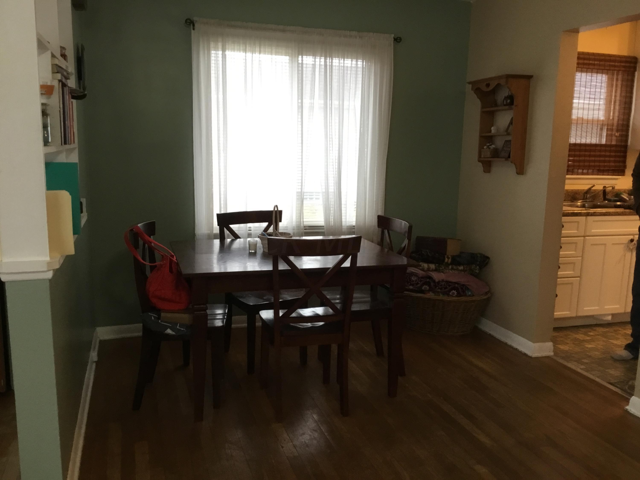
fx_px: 573
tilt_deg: -9.8
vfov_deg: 45.4
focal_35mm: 31
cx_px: 320
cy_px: 240
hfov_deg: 58.4
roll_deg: -1.5
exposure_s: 1/30
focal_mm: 3.3
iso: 80
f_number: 2.4
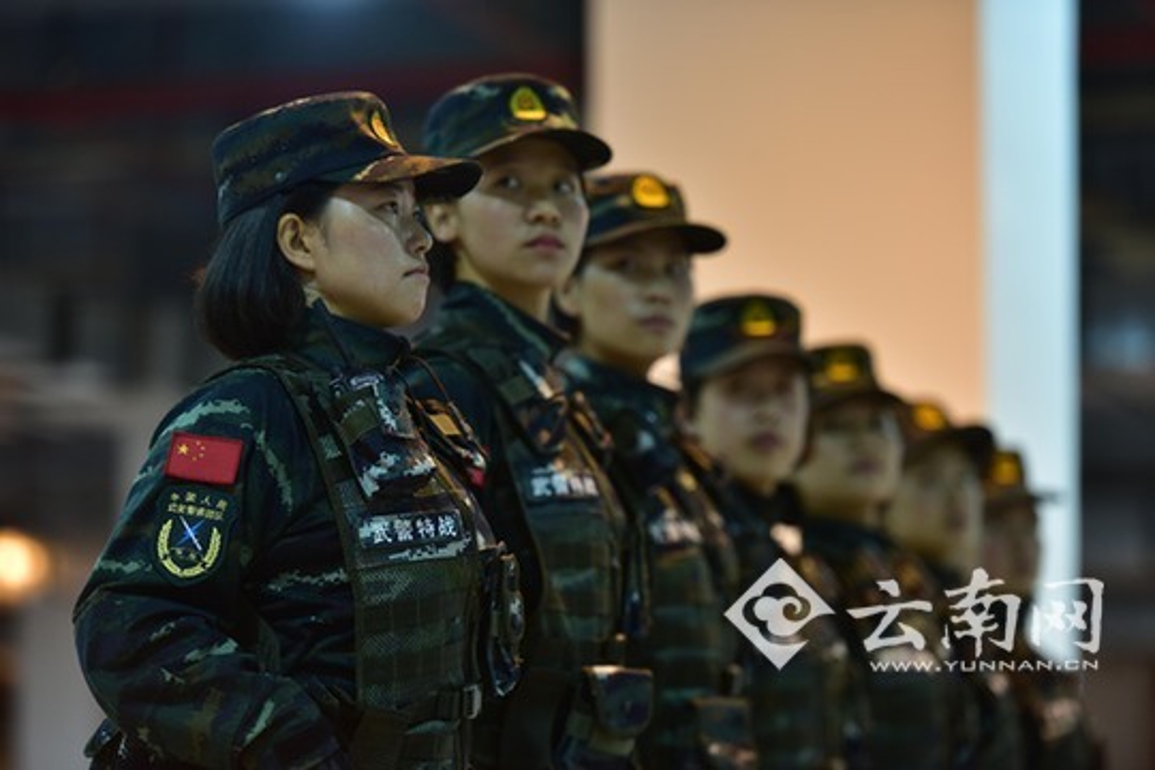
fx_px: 5133
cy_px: 385
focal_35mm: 160
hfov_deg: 12.8
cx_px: 578
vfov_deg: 8.6
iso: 400
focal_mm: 160
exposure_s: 1/40
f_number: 2.8
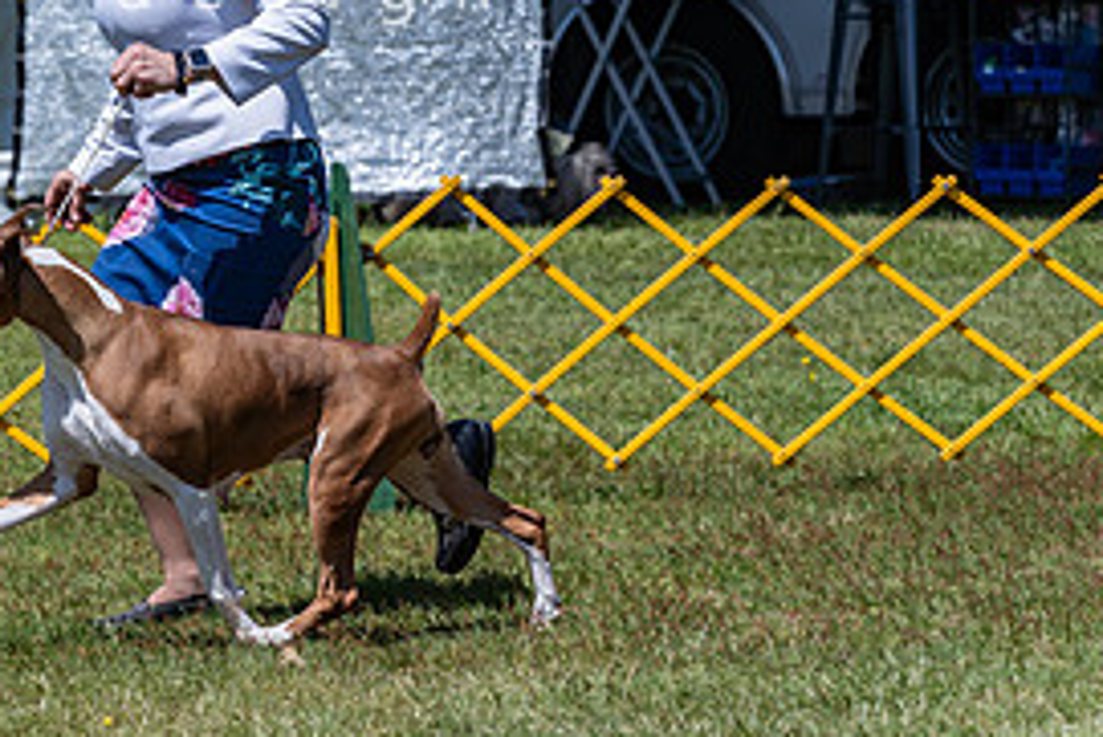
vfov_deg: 5.1
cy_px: 112
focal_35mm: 270
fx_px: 8277
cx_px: -16
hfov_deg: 7.6
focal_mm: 126
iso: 100
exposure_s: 1/640
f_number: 6.3
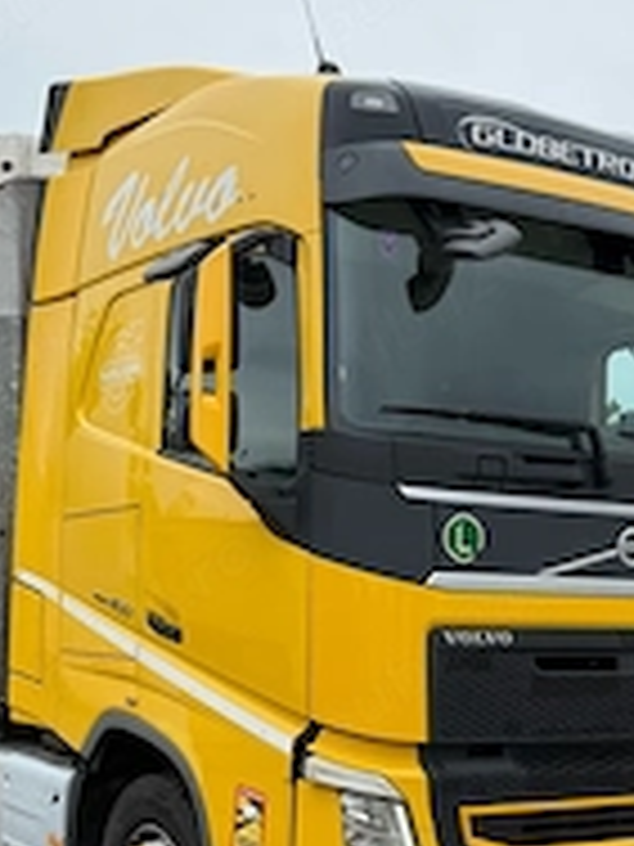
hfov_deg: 28.3
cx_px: 198
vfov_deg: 36.0
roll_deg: -0.7
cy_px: 698
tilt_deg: -4.7
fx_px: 1245
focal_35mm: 51
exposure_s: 1/1271
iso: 80
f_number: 1.78
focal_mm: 6.76
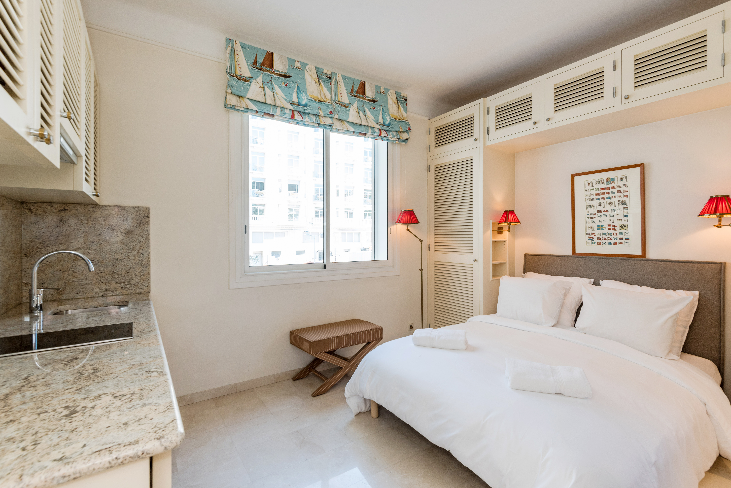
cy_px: 244
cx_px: 366
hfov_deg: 96.7
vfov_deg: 73.8
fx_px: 325
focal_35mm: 16
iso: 250
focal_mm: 16
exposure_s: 1/15
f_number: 10
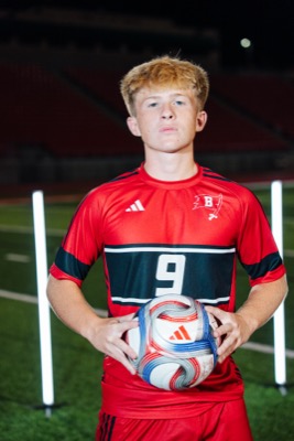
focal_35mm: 70
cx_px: 147
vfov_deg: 28.8
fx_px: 857
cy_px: 220
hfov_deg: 19.5
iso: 800
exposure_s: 1/500
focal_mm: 70
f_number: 2.8
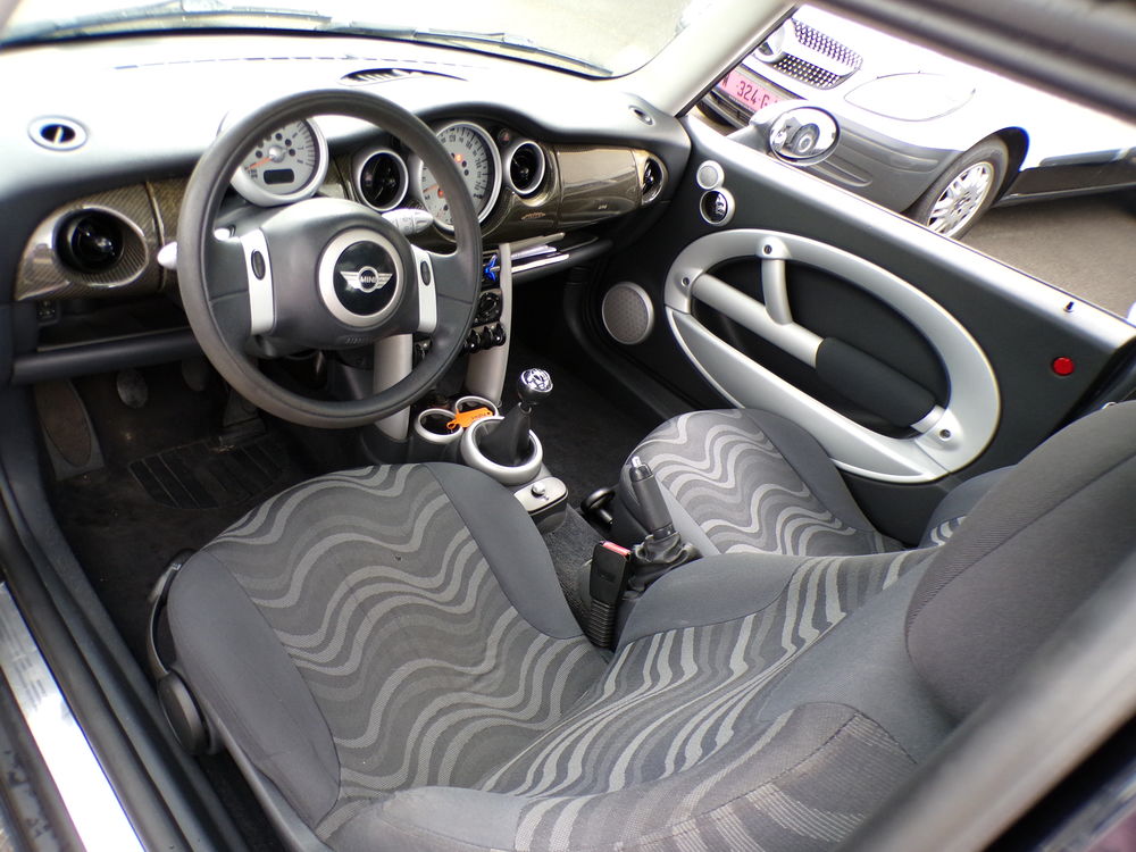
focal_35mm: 24
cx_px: 568
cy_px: 426
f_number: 3
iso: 200
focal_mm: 4.3
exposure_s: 1/25
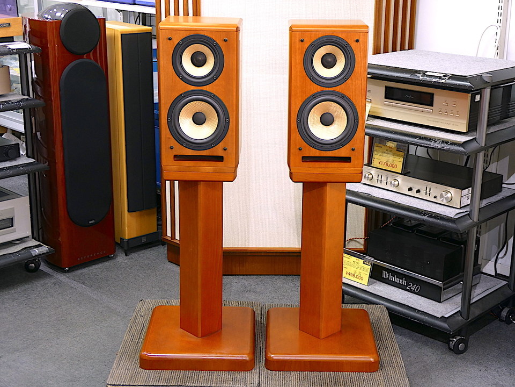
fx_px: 803
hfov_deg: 35.5
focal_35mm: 54
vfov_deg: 27.0
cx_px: 258
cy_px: 194
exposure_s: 1/2.5
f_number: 4.1
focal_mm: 9.6
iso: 100
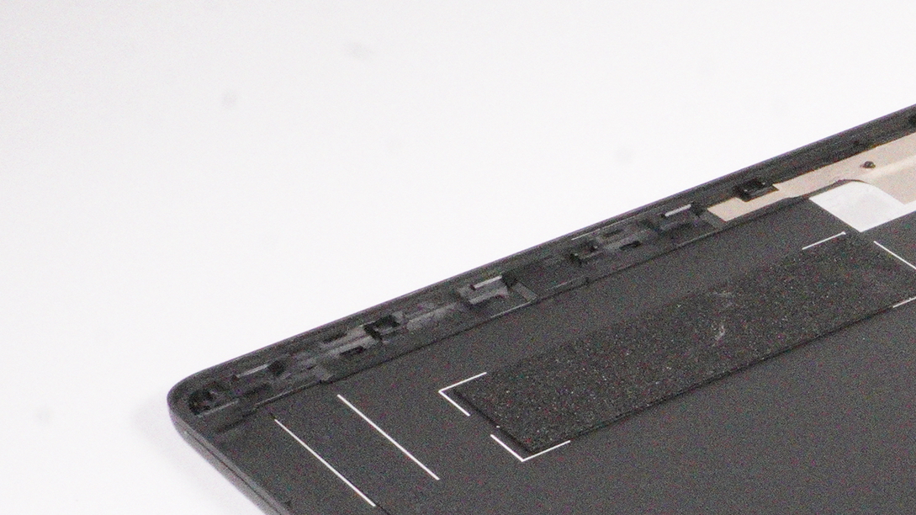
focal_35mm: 108
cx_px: 1243
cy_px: 553
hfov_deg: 18.2
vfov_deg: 11.0
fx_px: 2633
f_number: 22
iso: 12800
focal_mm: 25
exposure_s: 1/320
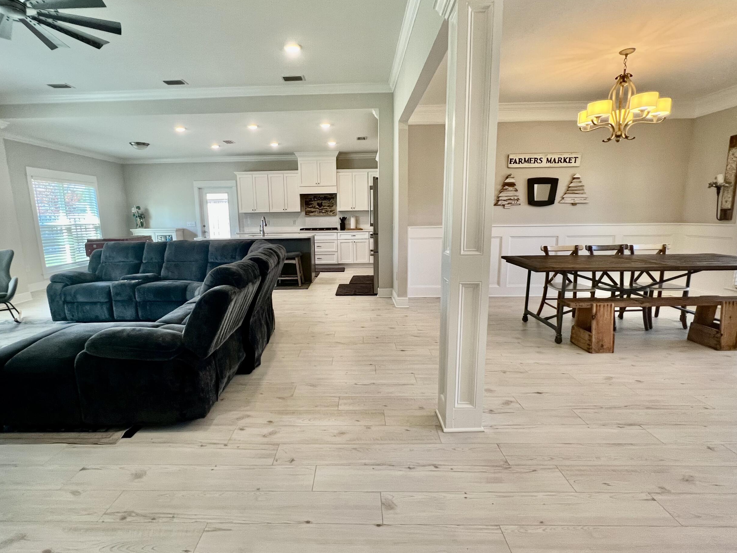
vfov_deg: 78.1
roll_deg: +1.2
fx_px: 341
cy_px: 279
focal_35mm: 16
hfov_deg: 94.4
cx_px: 350
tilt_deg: -9.3
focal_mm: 1.57
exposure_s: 1/120
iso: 160
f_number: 1.8
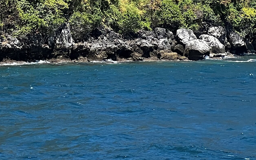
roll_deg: -0.6
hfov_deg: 8.1
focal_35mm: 258
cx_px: -48
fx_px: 1800
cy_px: -133
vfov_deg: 5.0
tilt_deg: +4.3
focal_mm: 9
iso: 32
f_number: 2.8
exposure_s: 1/442
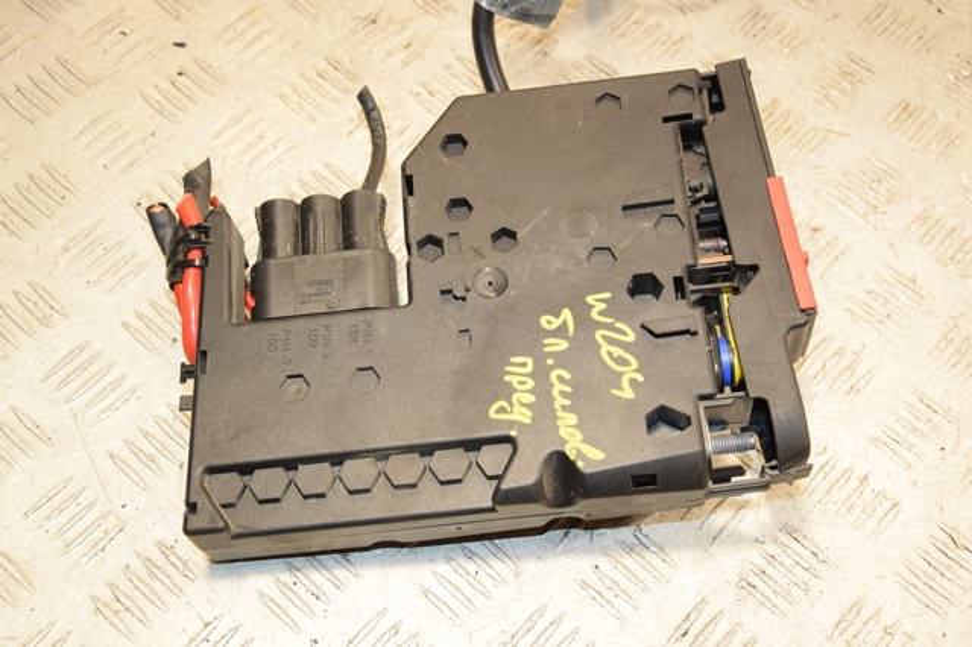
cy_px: 324
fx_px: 1417
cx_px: 486
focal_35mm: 52
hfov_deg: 37.9
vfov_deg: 25.7
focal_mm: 35
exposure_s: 1/200
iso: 800
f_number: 5.6
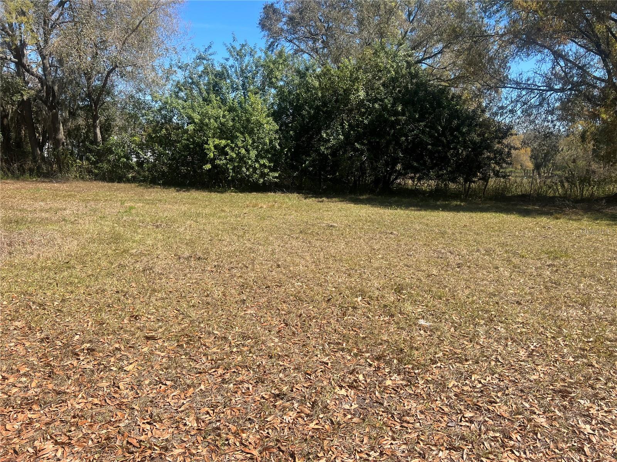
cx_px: 308
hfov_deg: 67.3
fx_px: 463
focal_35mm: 26
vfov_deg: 53.1
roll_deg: -0.9
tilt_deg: -10.6
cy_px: 231
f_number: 1.5
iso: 50
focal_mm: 5.7
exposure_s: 1/2915
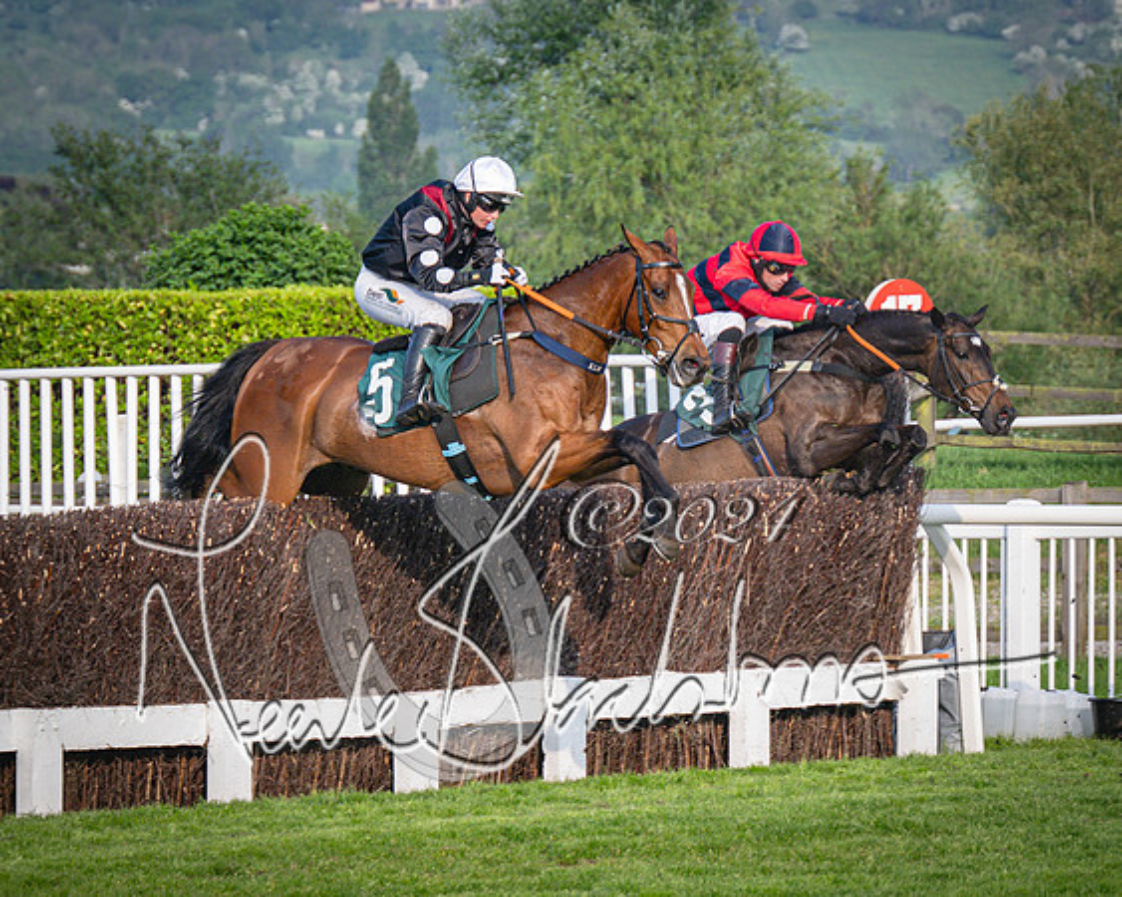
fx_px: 8249
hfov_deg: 7.8
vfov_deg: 6.2
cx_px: 626
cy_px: 458
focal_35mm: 249
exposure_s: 1/1600
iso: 400
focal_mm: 98
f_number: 4
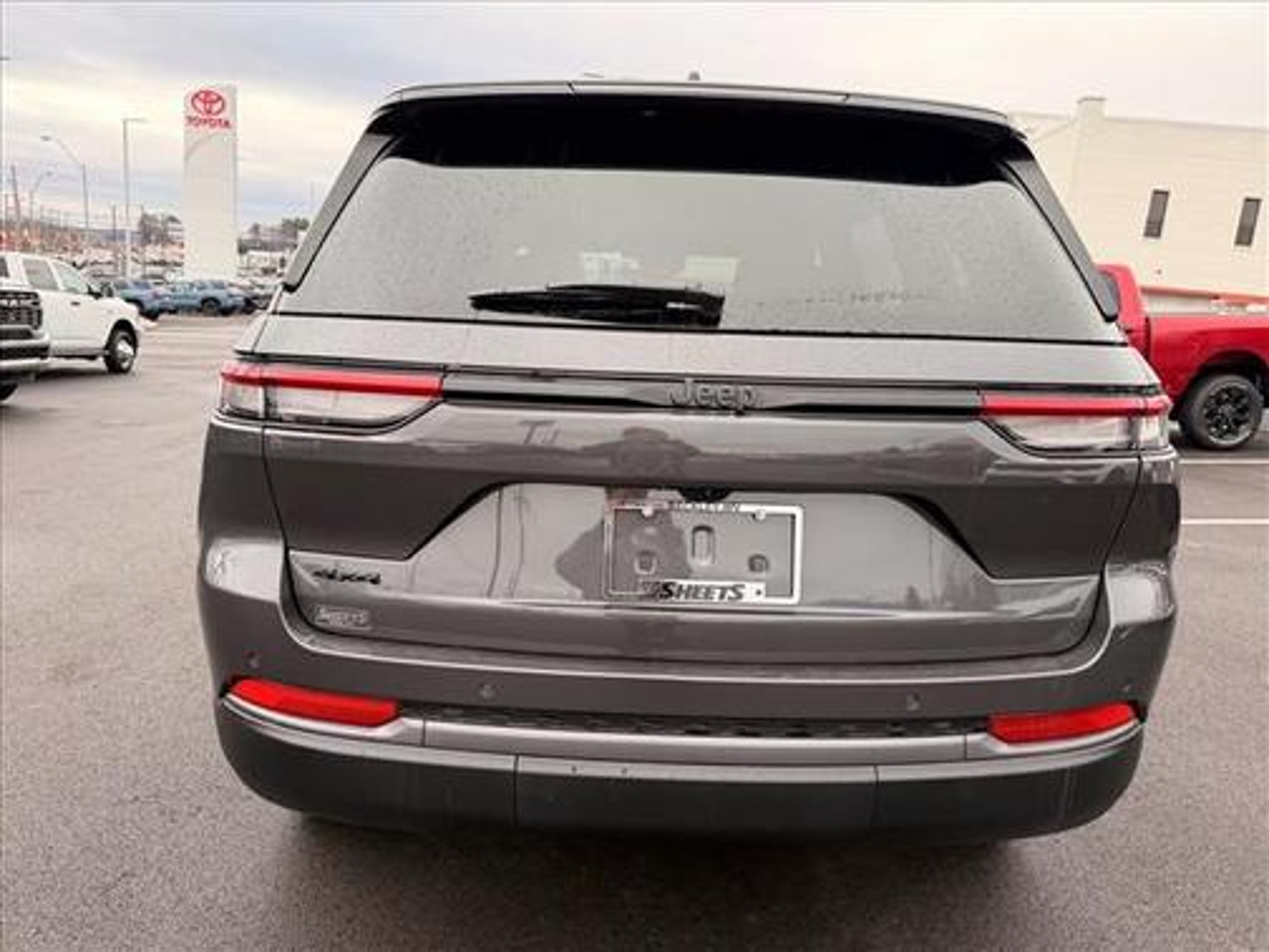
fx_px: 880
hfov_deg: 71.6
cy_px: 476
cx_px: 634
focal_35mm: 24
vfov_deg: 56.8
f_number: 1.78
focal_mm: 6.76
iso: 80
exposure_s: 1/627
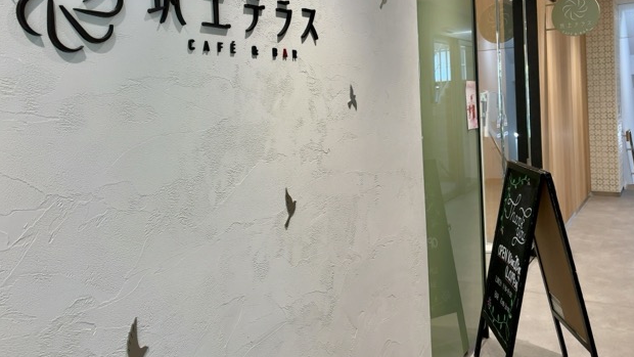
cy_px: 110
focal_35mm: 32
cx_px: 308
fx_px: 538
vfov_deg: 36.2
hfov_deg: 61.0
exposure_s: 1/100
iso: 100
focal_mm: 5.96
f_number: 1.6
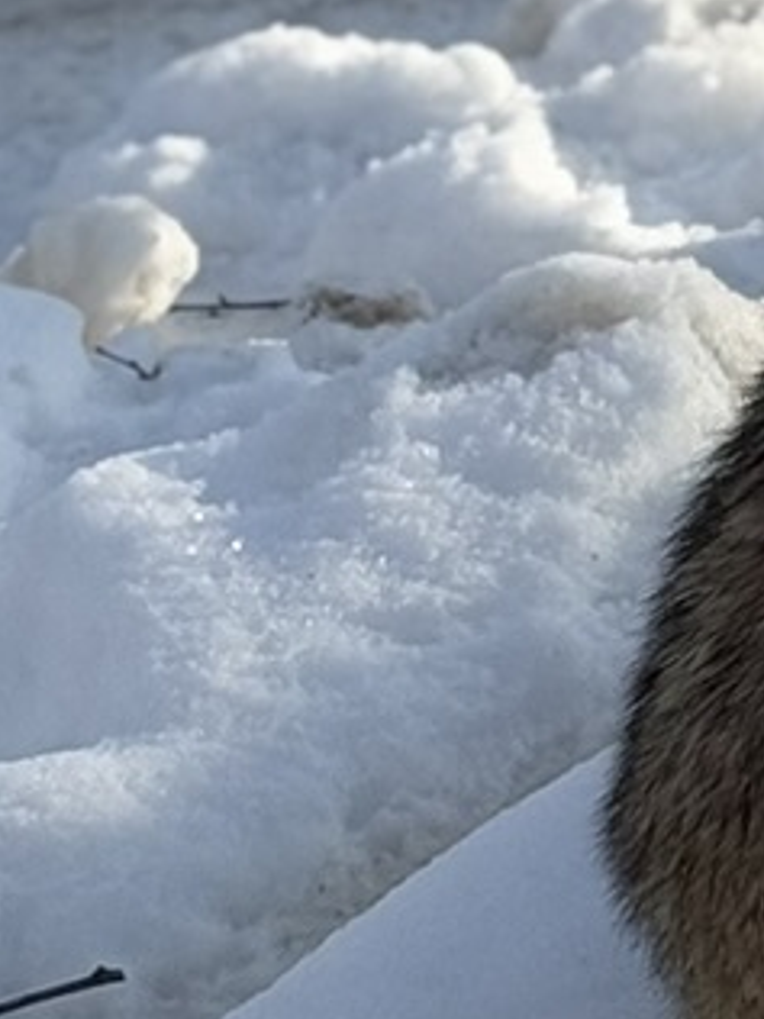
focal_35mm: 311
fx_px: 9152
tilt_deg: -1.8
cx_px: 1954
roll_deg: -1.6
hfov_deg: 4.6
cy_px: -1013
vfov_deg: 6.2
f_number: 1.78
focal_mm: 6.76
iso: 64
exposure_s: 1/2717
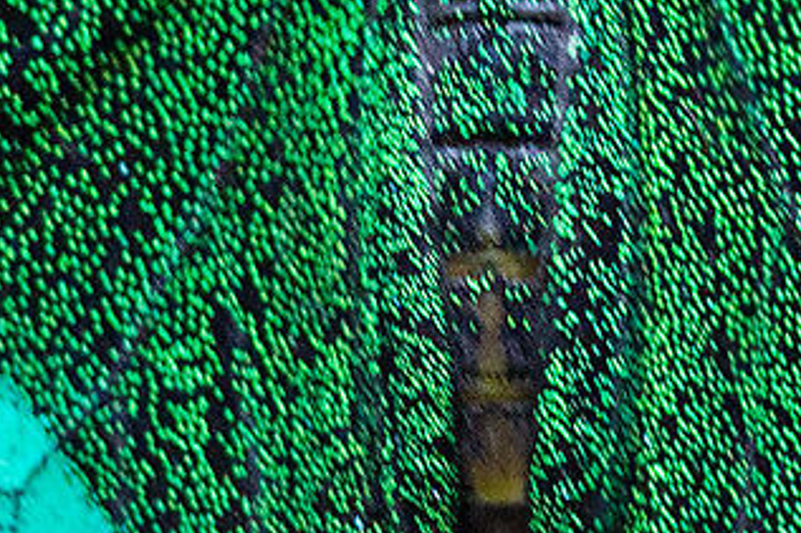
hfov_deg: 1.2
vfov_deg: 0.8
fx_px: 37893
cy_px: 148
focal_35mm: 1704
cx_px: 485
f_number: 3.5
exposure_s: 1/125
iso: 2000
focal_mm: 150
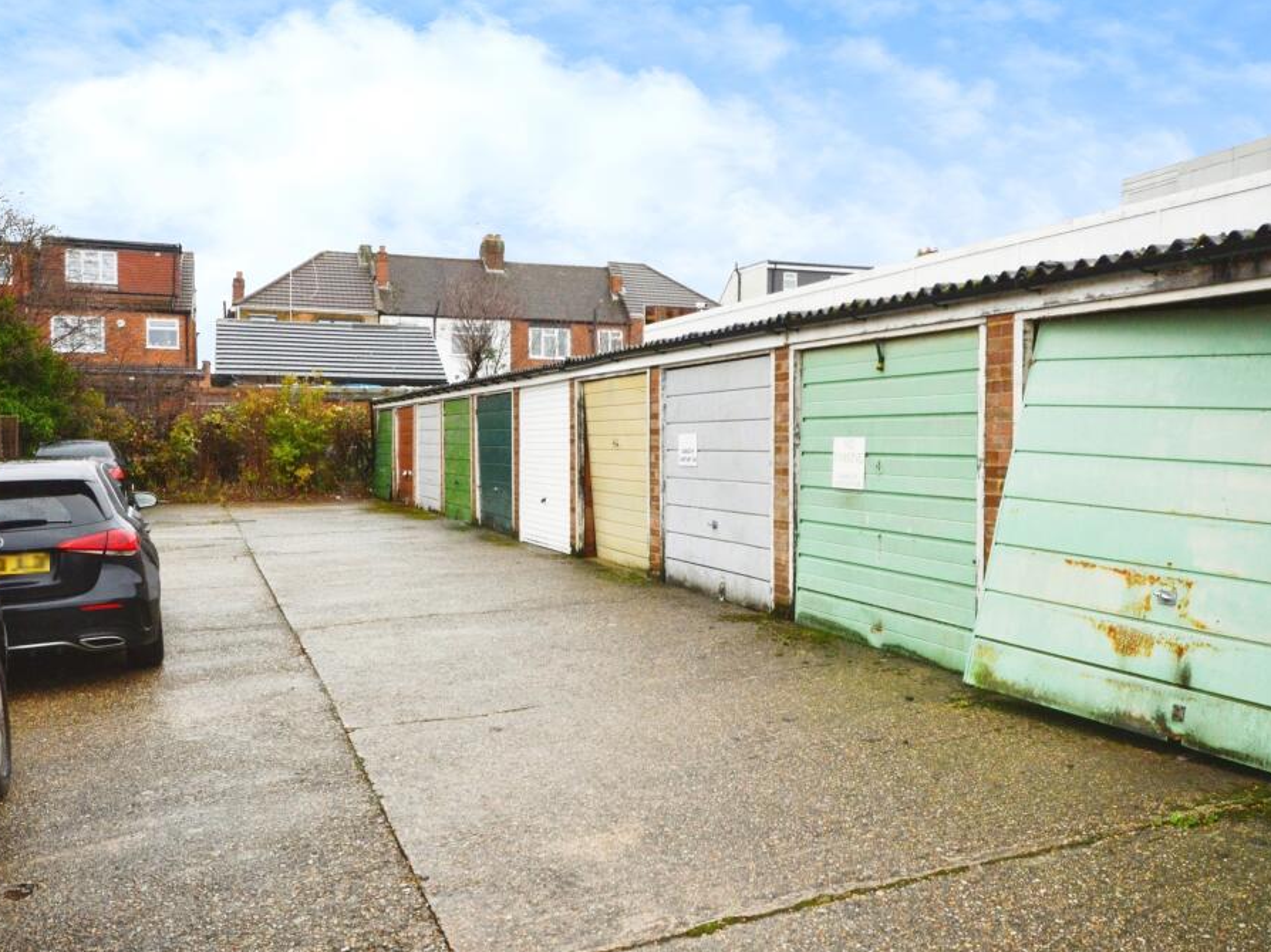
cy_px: 480
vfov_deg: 42.9
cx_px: 618
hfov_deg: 55.4
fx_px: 1211
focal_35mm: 33
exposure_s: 1/160
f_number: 11
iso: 1000
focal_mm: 20
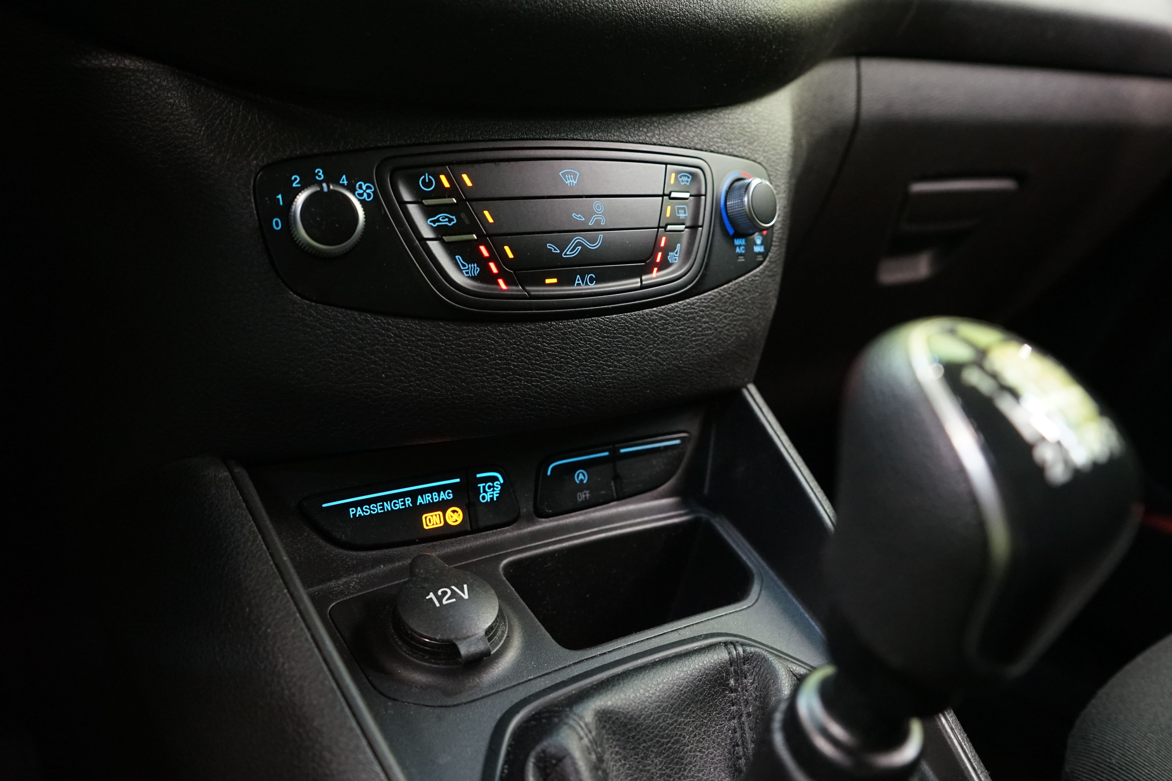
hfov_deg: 63.7
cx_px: 586
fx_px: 944
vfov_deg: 45.0
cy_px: 390
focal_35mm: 29
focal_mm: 29
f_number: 5
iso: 3200
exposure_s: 1/30
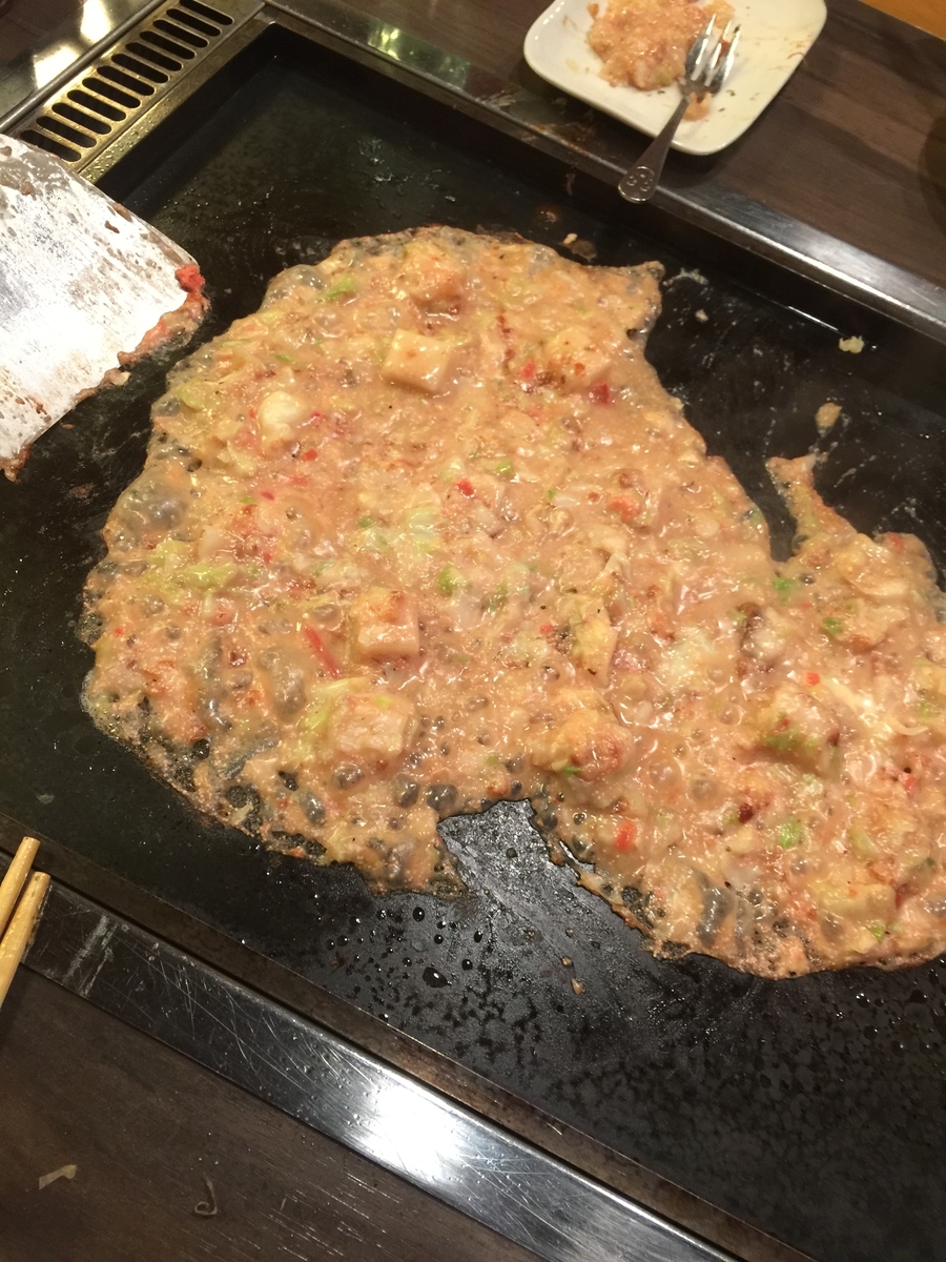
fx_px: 1057
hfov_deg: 48.2
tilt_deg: -59.1
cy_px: 631
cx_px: 473
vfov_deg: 61.7
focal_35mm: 29
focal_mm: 4.15
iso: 80
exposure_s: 1/15
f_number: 2.2
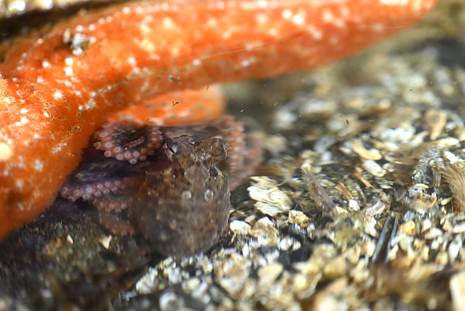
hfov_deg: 19.5
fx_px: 1357
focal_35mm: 105
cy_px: 156
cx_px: 232
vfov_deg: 13.0
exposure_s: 1/125
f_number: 3.2
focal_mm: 105
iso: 900
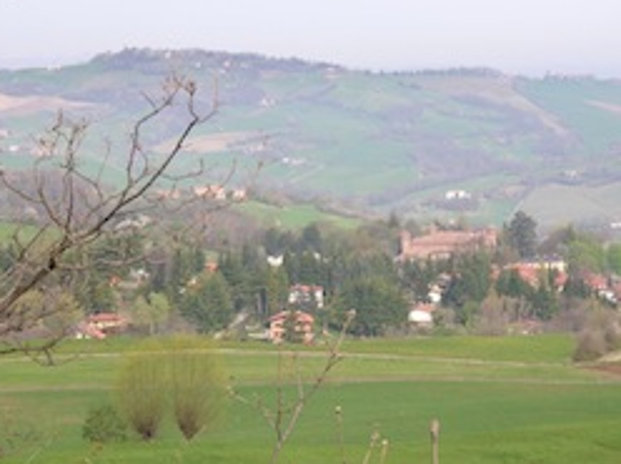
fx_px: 2757
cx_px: 421
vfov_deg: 9.6
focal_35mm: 154
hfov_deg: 12.8
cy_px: 319
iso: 50
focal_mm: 17.9
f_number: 4.9
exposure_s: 1/204
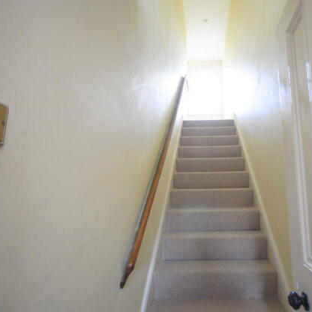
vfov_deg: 74.8
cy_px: 158
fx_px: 204
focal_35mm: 20
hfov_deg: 73.3
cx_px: 199
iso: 400
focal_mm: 10
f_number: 4
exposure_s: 1/15
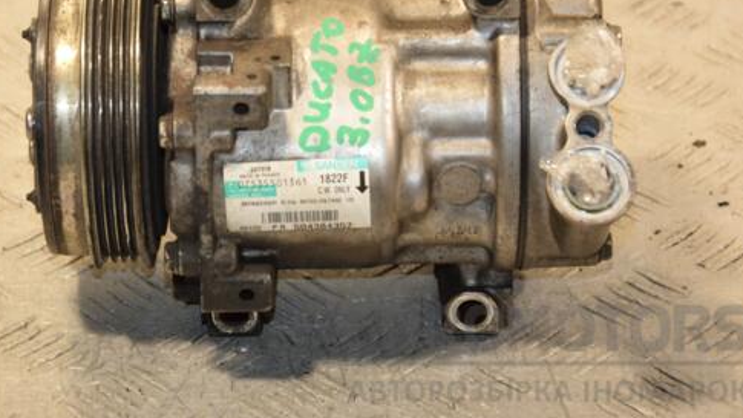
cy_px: 124
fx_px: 2870
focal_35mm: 146
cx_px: 319
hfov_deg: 14.7
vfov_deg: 8.3
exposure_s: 1/160
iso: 800
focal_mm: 75
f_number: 5.3
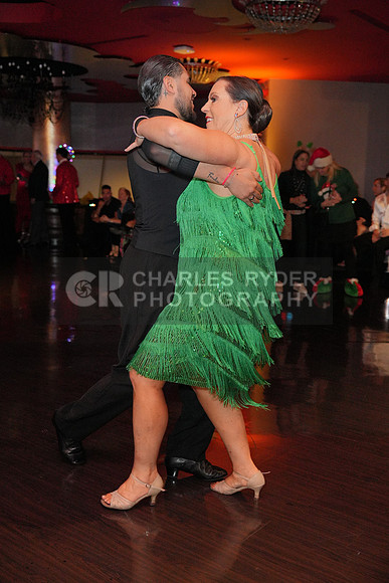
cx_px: 194
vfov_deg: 48.4
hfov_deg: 33.4
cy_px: 292
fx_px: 648
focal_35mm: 40
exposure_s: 1/200
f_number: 4
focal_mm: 40
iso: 4000
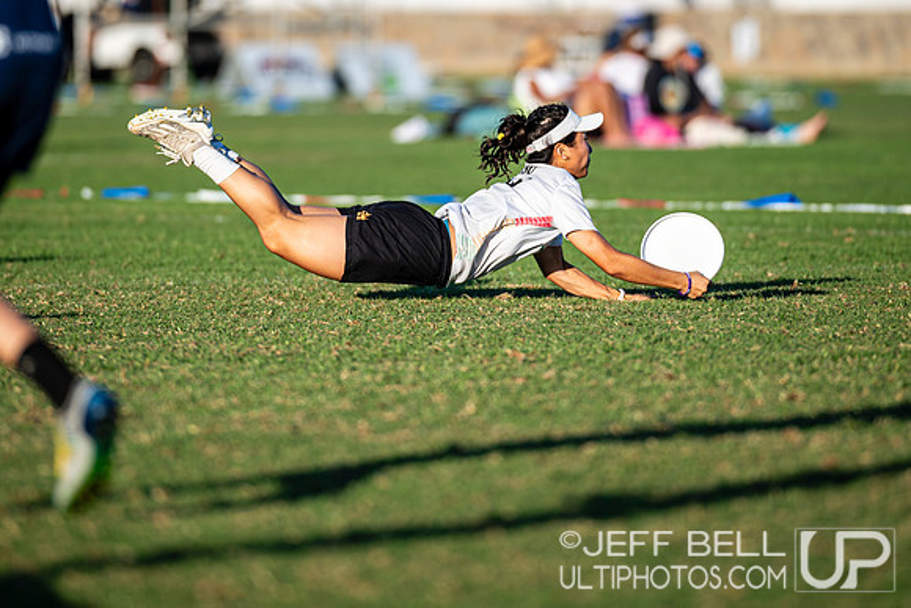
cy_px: 151
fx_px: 11423
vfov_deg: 3.0
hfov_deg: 4.6
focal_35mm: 451
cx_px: 468
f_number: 3.2
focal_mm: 300
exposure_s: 1/1250
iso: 100
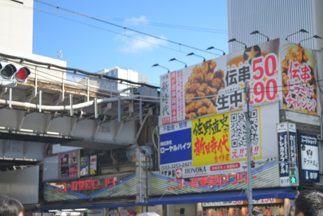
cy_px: 146
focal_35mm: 55
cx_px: 210
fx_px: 494
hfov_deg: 35.9
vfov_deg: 24.5
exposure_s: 1/400
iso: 100
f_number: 4.5
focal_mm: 26.5
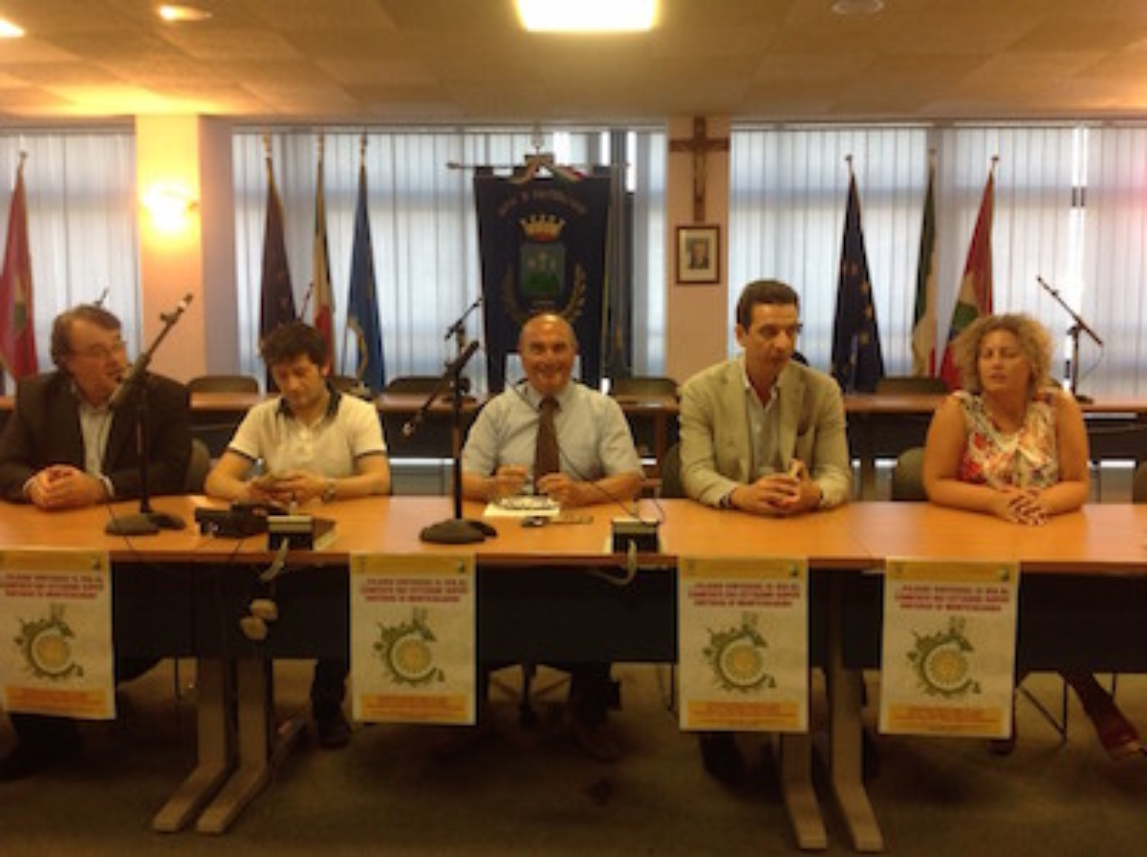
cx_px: 574
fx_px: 1158
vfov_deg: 40.6
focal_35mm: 35
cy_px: 428
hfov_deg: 52.7
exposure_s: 1/17
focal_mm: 4.28
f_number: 2.4
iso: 64
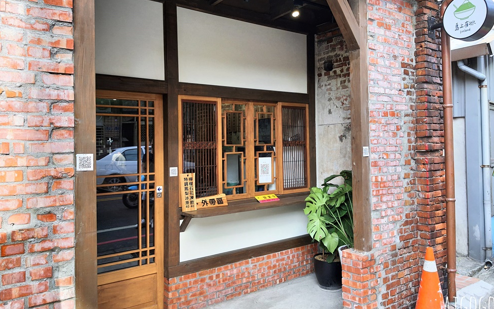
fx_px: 377
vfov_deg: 44.4
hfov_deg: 66.5
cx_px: 250
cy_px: 135
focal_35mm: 28
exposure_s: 1/346
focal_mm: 4.32
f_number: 1.7
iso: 50
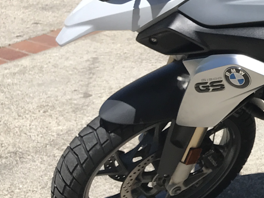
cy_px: 58
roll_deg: -3.8
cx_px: 430
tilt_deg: -20.7
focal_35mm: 104
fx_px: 793
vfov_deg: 14.2
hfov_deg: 16.6
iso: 20
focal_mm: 3.99
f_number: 1.8
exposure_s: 1/2660
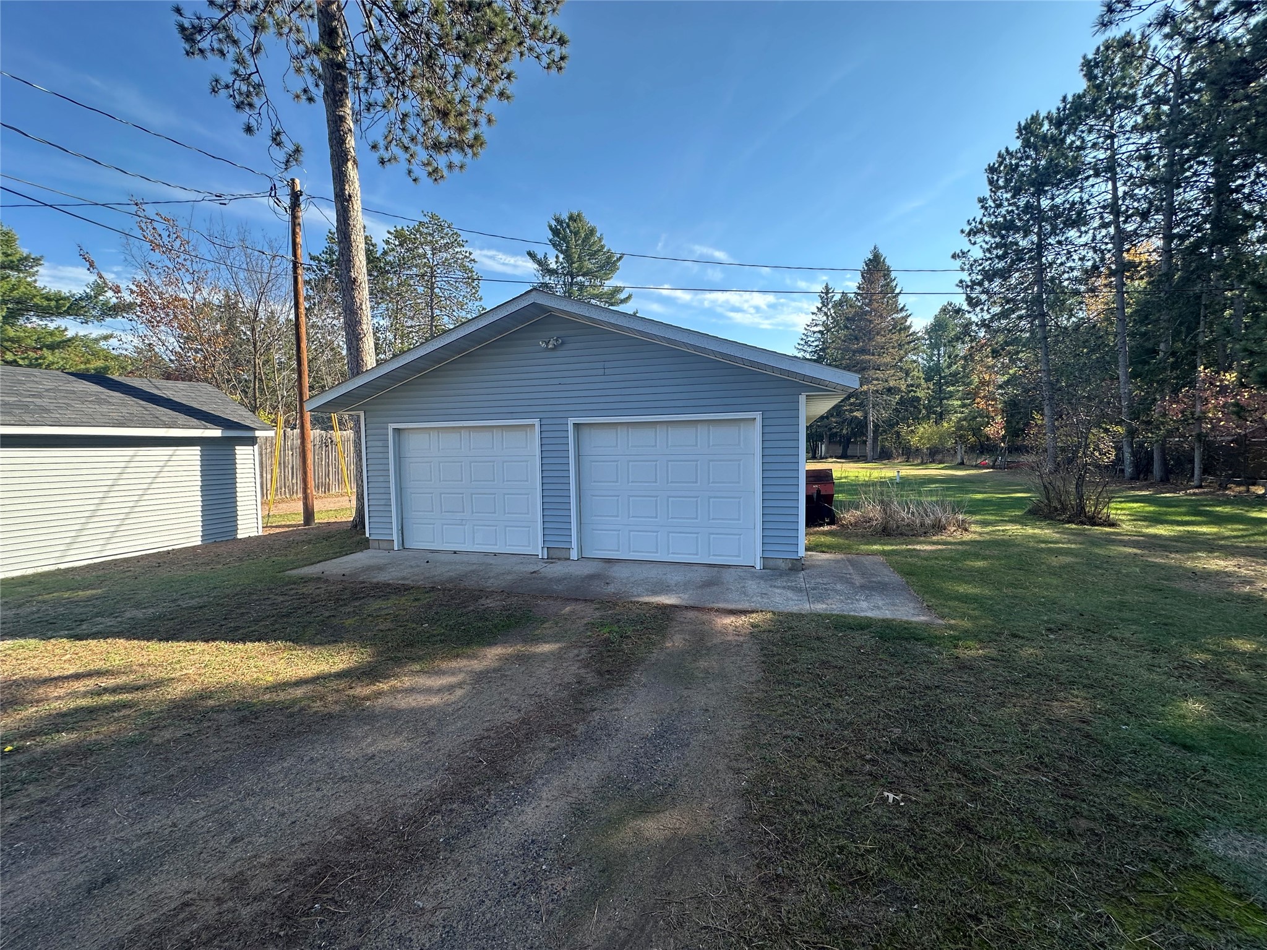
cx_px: 634
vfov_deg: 85.7
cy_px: 475
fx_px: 512
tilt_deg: -2.6
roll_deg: +0.7
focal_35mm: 14
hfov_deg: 102.1
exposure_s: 1/471
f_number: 2.2
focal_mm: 2.22
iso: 40
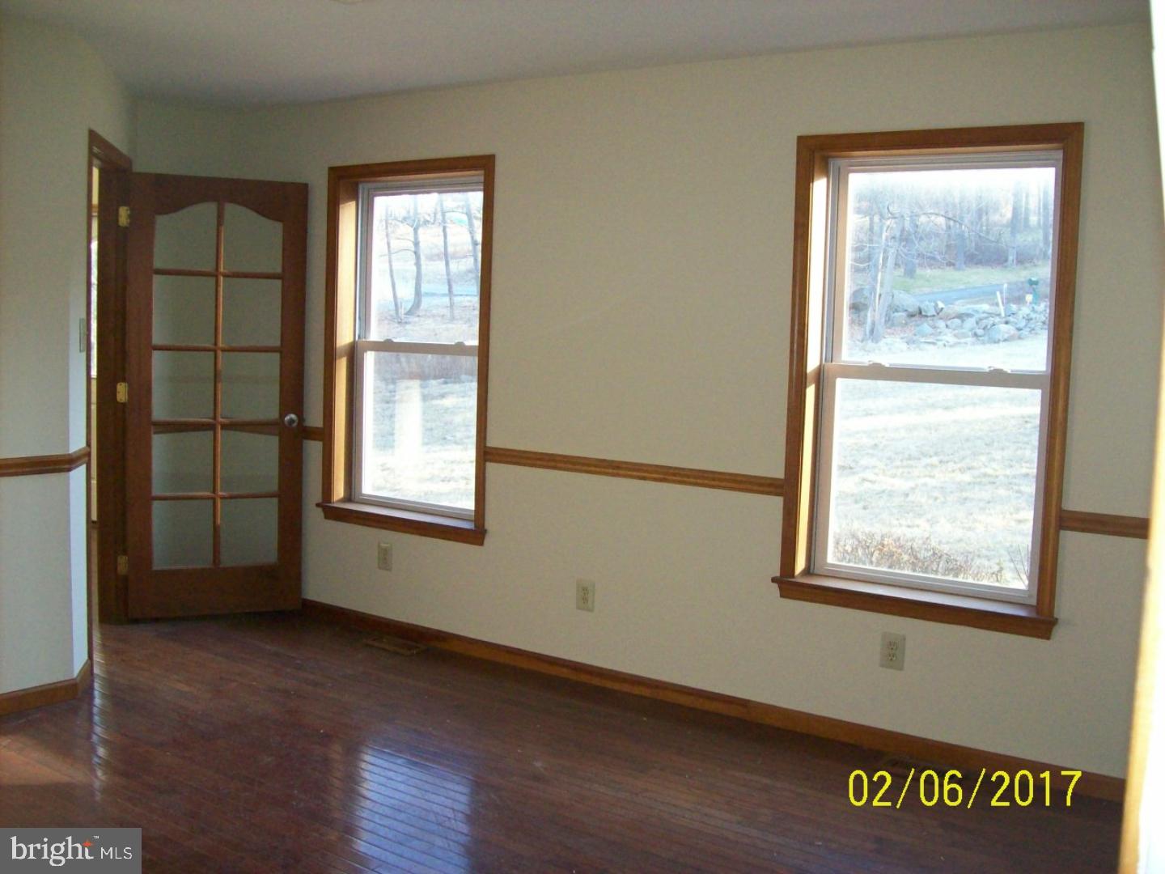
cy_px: 437
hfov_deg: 51.4
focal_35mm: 36
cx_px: 582
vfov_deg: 39.7
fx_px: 1212
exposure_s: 1/64
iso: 200
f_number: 2.7
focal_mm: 6
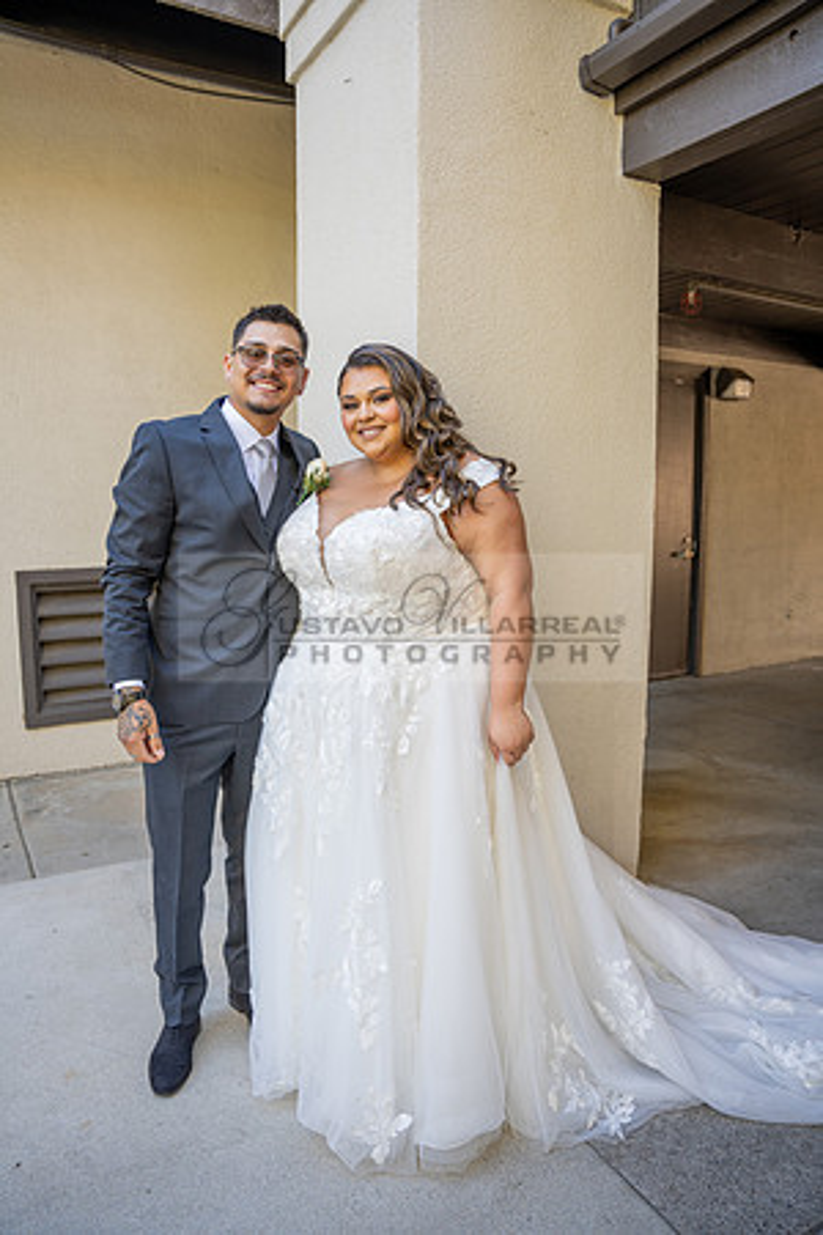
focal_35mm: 24
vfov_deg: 73.7
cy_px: 618
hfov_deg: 53.1
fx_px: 823
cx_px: 412
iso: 125
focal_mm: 24
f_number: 3.2
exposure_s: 1/80
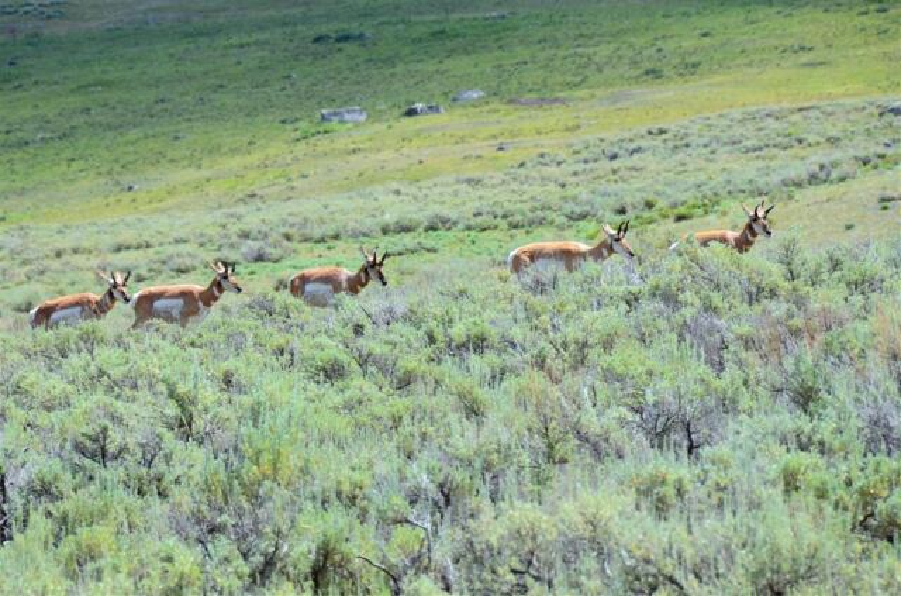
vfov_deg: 4.6
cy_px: 298
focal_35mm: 300
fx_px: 7488
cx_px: 450
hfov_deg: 6.9
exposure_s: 1/125
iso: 125
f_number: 11
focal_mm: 200
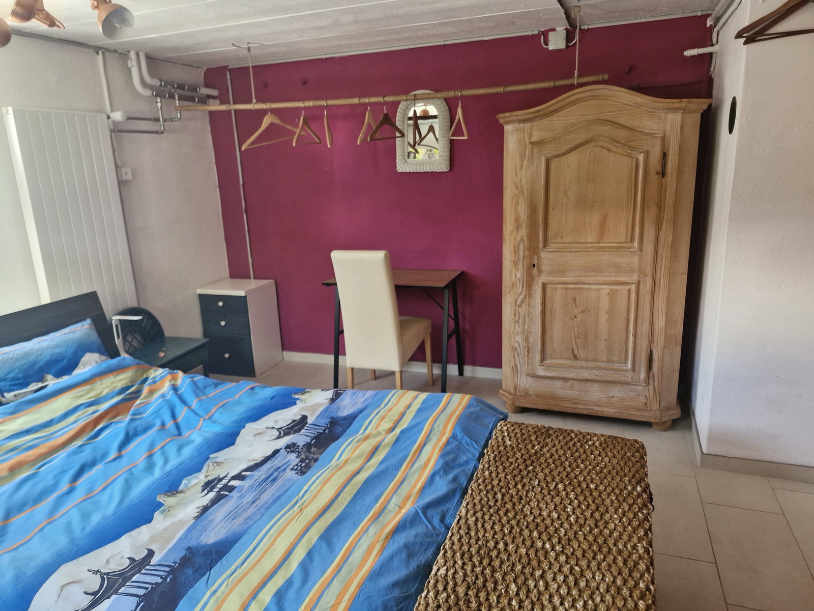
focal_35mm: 23
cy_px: 306
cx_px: 407
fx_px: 541
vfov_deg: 58.9
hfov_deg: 73.9
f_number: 1.8
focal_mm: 5.54
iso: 640
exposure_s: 1/100
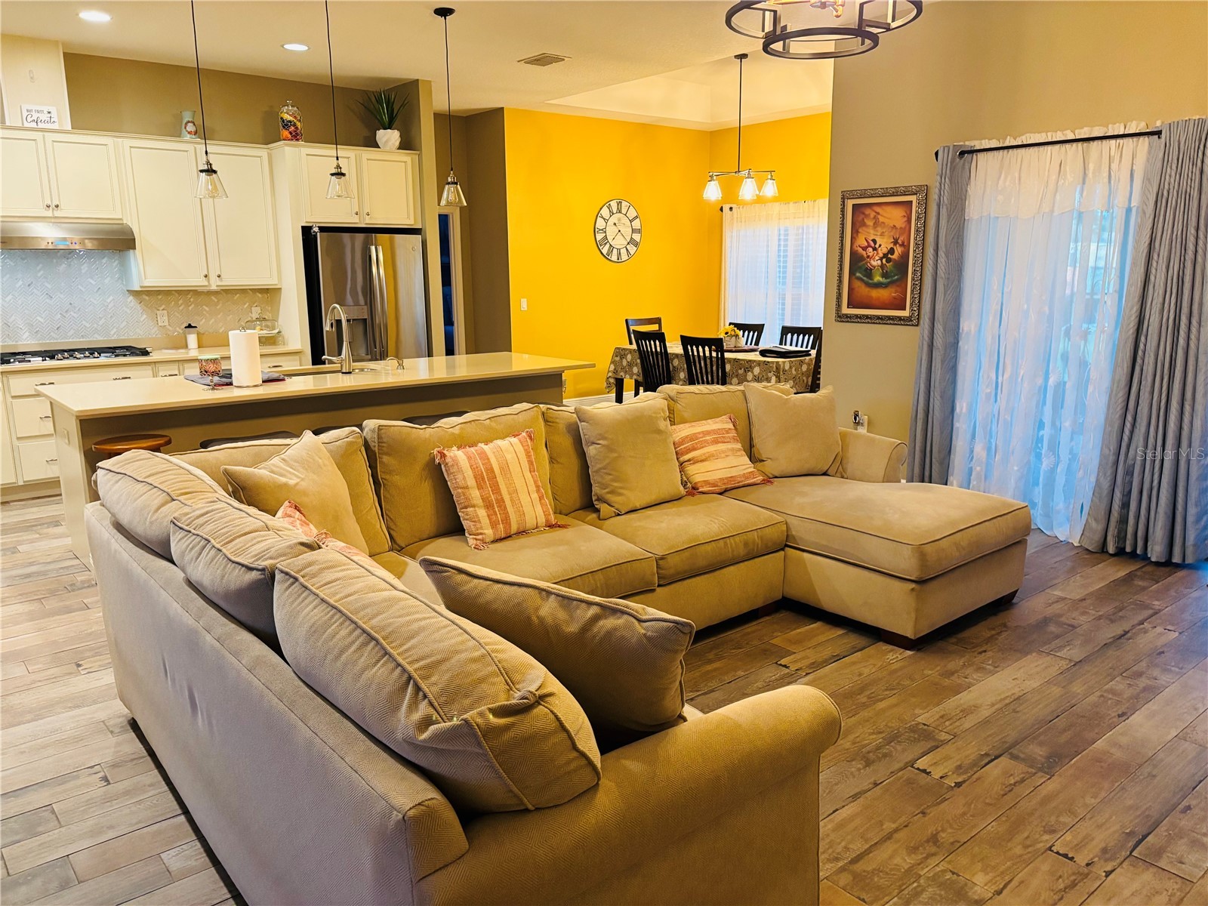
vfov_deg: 53.1
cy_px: 453
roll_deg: +0.7
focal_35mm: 26
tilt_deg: -12.4
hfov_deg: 67.3
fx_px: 907
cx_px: 604
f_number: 1.6
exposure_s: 1/60
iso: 400
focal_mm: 5.96
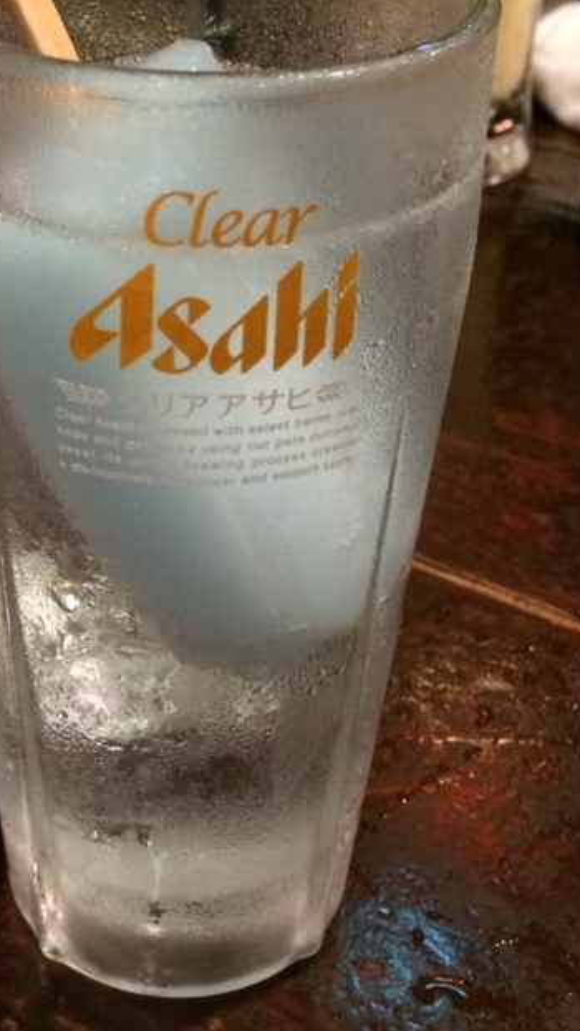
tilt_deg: -36.0
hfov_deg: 22.9
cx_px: 174
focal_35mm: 52
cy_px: 555
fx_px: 1421
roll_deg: +2.1
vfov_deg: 39.8
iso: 320
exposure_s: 1/15
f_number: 2.2
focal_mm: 4.15
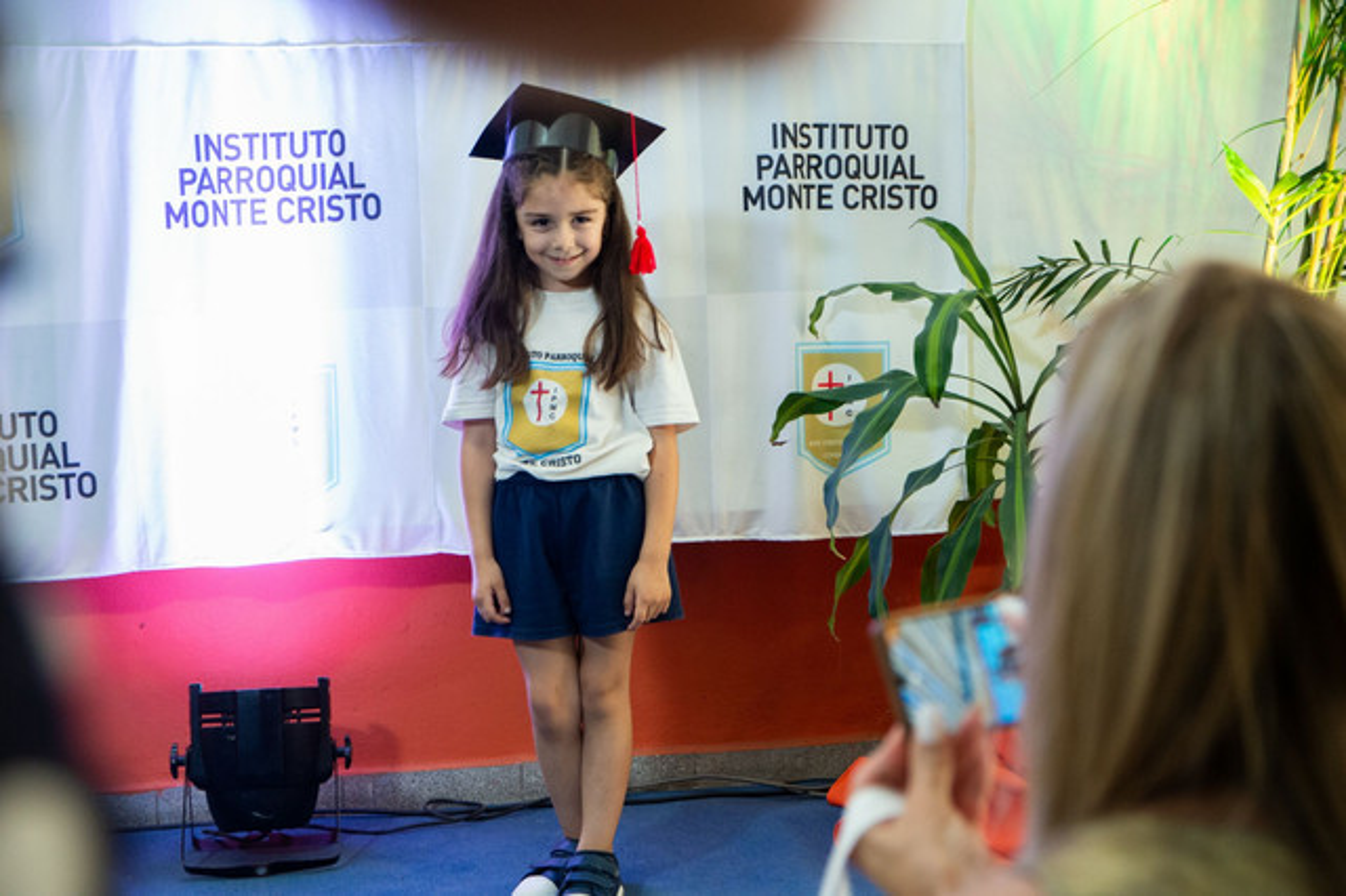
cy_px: 448
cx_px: 673
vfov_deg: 18.2
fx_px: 2803
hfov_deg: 27.0
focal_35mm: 75
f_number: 4
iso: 1600
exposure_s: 1/100
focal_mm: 50
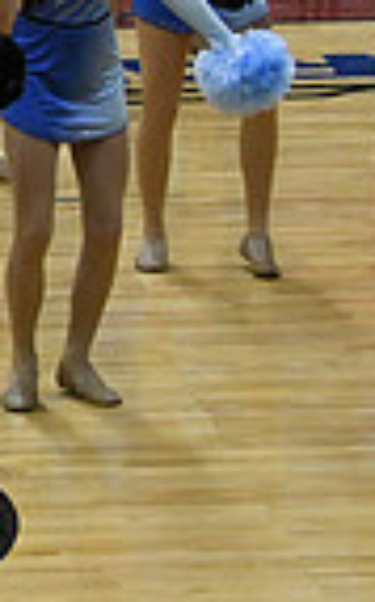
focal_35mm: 435
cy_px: -44
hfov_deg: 3.0
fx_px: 7135
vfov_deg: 4.8
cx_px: -746
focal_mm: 70
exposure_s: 1/500
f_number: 4
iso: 4000
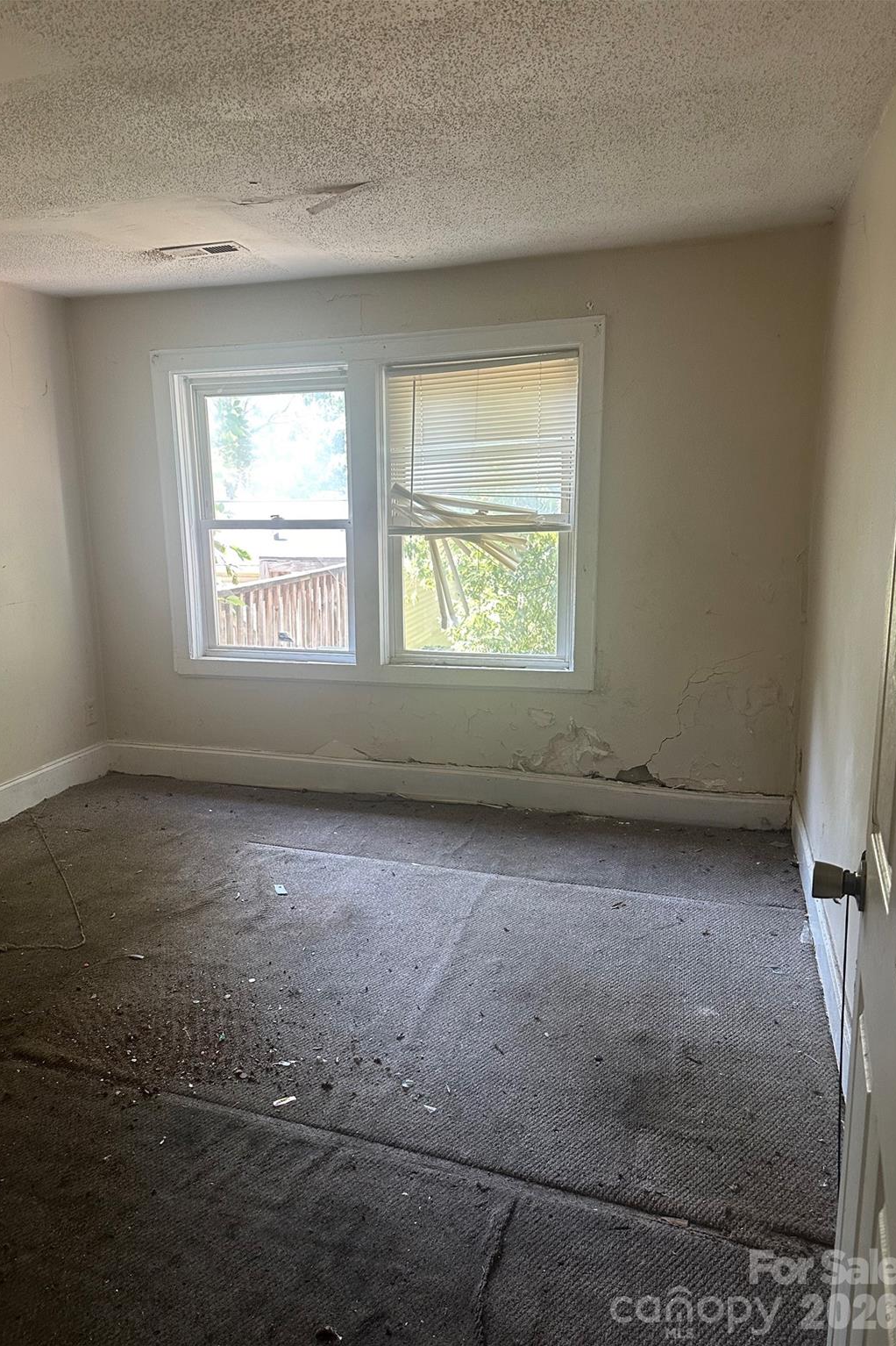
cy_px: 673
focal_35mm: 25
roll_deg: +1.0
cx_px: 402
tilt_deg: -10.7
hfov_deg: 51.2
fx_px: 934
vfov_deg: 71.5
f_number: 1.78
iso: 250
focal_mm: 6.86
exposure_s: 1/103
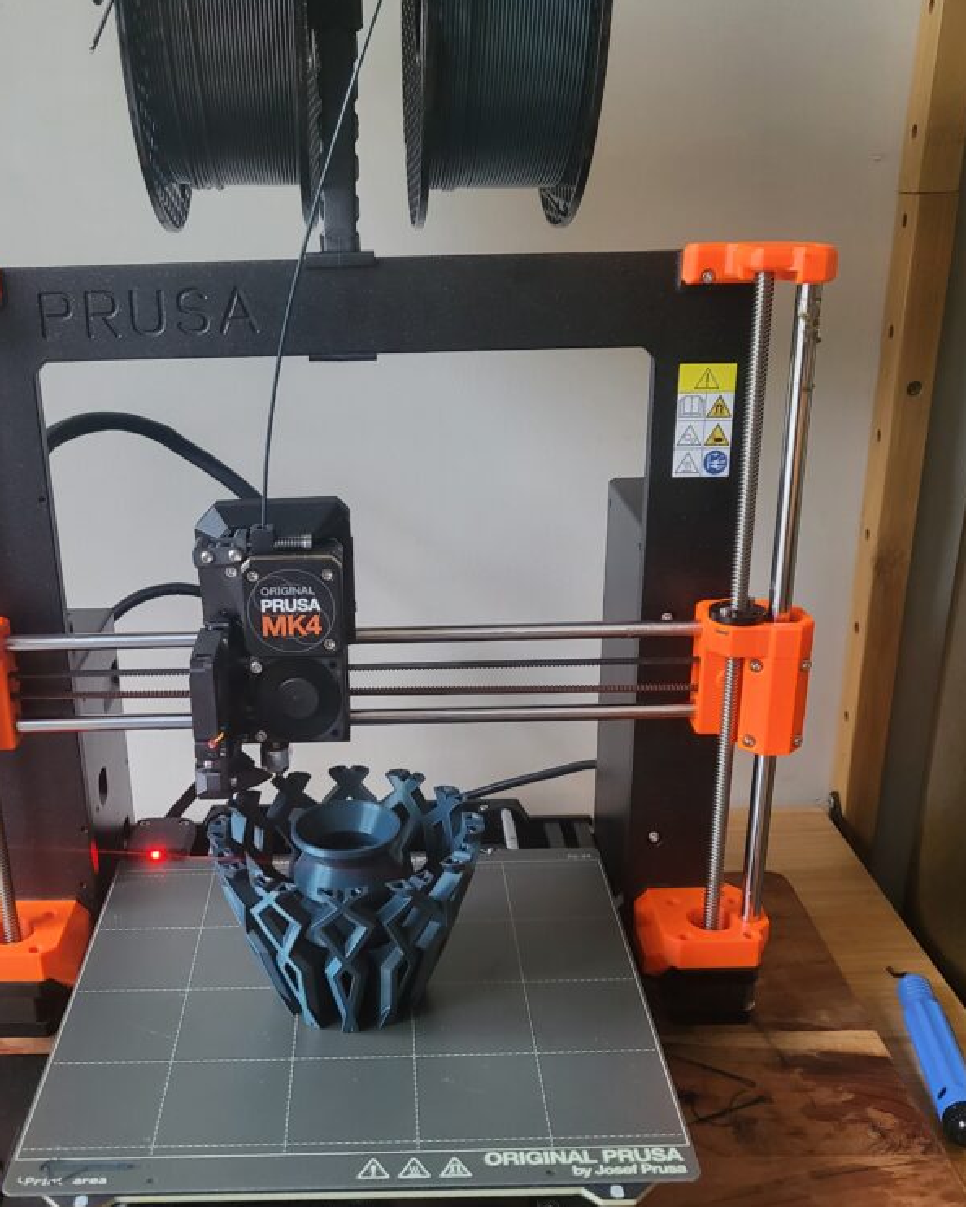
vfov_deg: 51.4
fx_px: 1250
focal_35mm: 35
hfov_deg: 42.0
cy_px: 667
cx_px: 374
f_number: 1.8
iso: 320
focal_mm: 4.25
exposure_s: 1/50
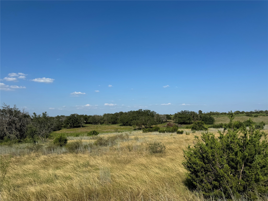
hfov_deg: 71.6
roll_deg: +1.3
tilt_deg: +4.1
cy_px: 100
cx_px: 134
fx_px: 186
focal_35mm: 24
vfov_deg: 56.8
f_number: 1.78
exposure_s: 1/5814
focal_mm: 6.76
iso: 80
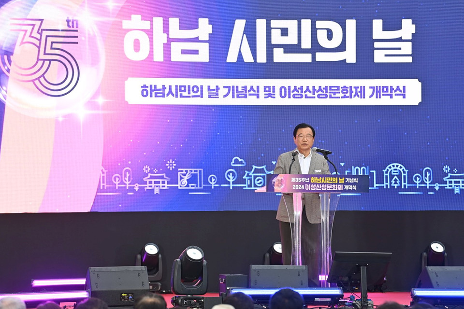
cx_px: 232
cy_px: 154
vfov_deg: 6.9
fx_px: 2578
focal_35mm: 200
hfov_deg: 10.3
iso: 800
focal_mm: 200
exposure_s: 1/250
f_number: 5.6
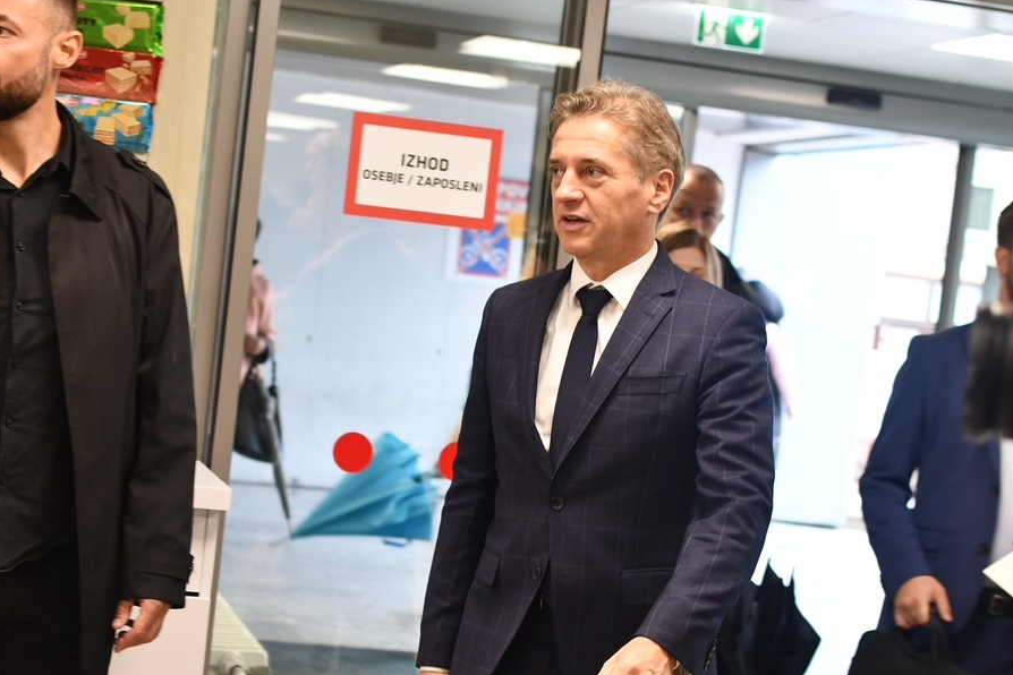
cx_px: 504
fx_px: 2279
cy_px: 479
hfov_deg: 25.1
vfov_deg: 16.8
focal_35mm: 81
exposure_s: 1/125
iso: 900
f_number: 2.8
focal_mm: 35
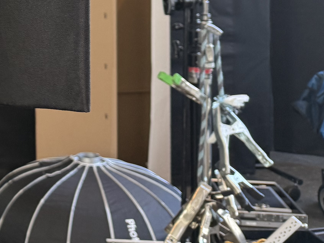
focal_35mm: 81
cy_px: -37
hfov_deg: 19.5
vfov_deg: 17.5
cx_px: -219
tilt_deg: -2.9
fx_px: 758
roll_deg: +2.3
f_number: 1.78
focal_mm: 6.76
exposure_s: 1/120
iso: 200
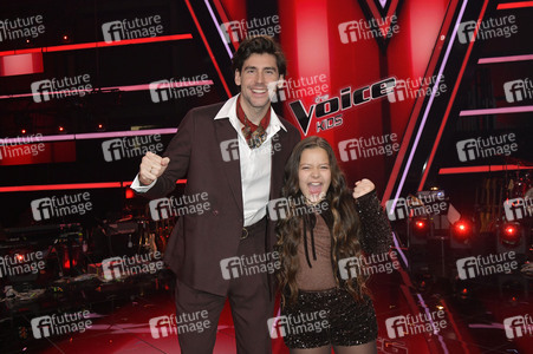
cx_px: 266
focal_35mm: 35
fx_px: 518
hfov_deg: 54.5
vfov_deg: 37.8
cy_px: 177
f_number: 7.1
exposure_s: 1/200
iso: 2500
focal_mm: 35
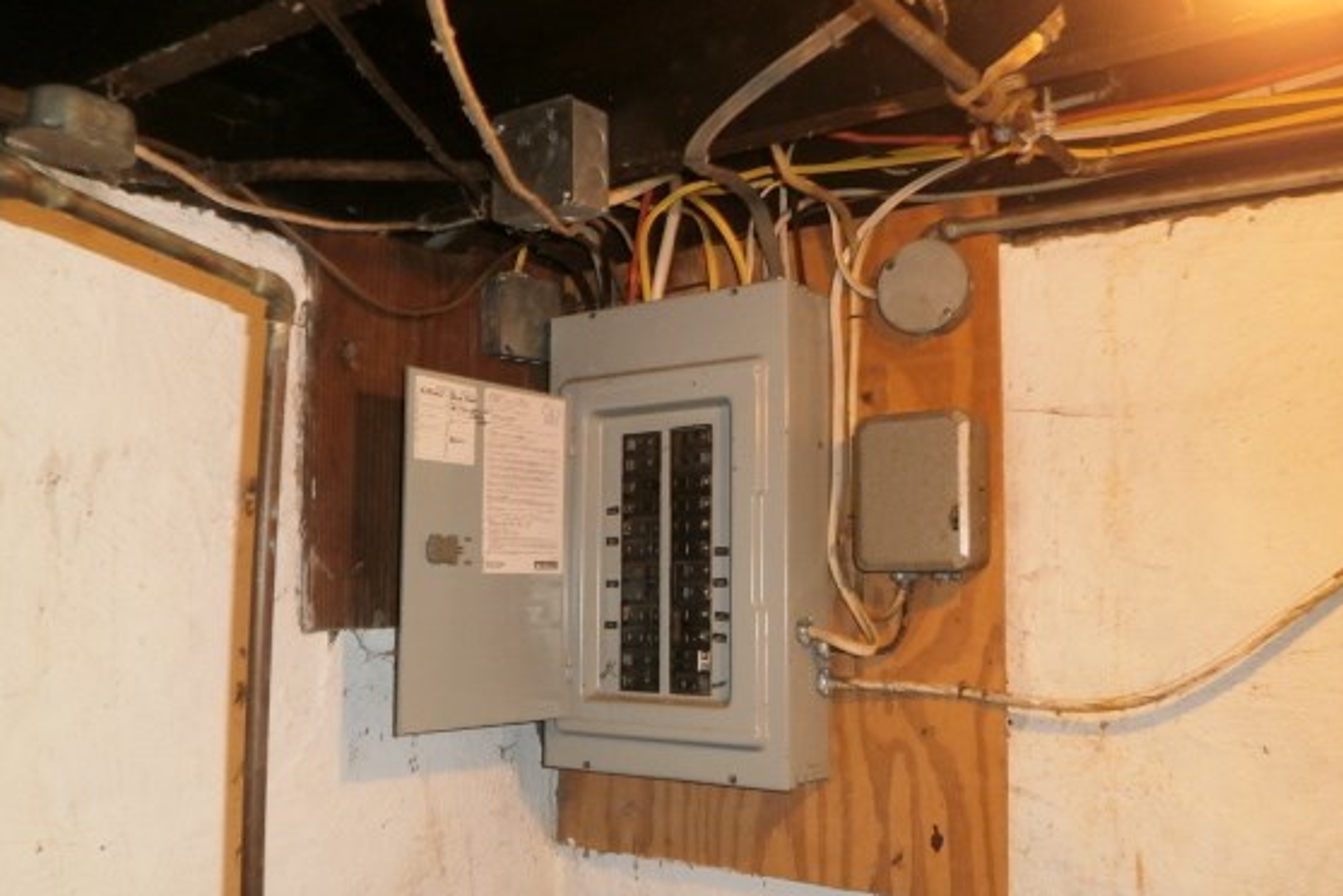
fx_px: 1156
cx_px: 674
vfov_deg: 42.2
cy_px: 511
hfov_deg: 60.3
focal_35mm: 31
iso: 200
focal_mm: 4.7
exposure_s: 1/30
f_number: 2.8
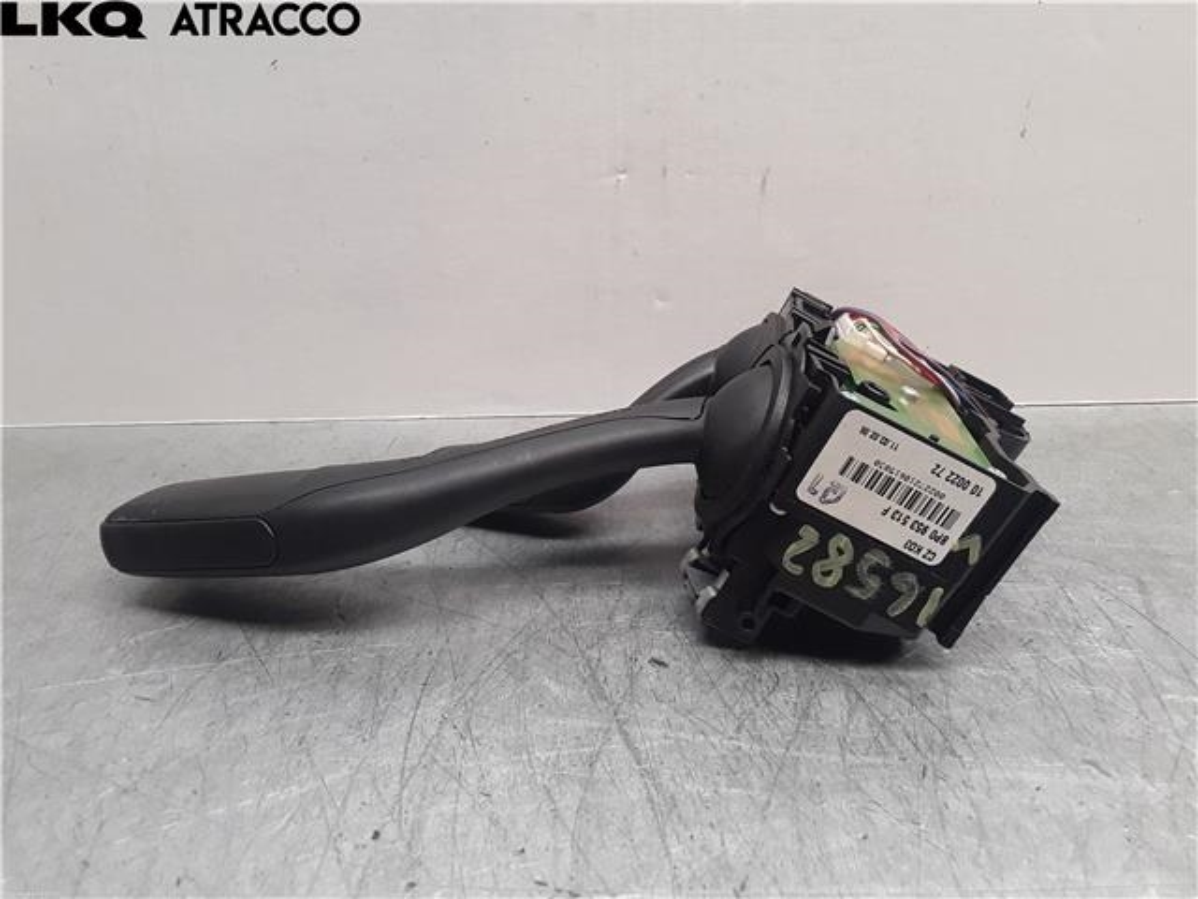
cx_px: 599
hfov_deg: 63.4
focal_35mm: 28
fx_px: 969
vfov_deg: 49.7
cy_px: 450
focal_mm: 2.91
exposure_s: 1/50
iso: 50
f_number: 1.9
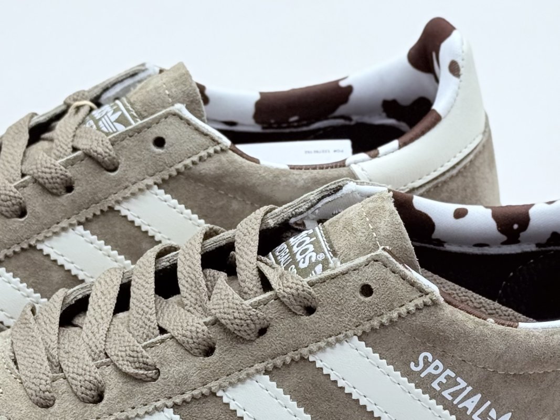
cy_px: 210
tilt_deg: -24.9
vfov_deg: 30.3
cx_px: 280
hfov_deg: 39.7
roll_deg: +0.0
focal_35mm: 48
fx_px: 776
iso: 64
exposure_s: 1/583
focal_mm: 6.76
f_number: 1.78
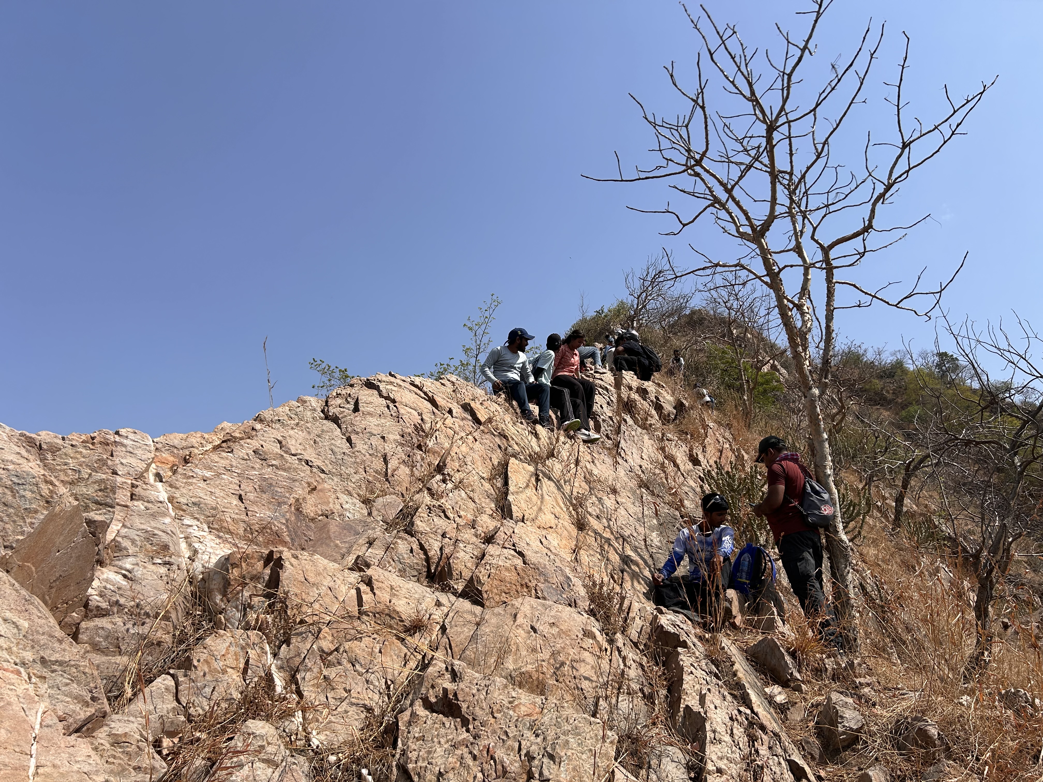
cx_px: 522
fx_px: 783
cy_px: 391
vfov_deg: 53.1
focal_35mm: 26
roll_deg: -0.2
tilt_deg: +21.9
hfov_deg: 67.3
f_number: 1.5
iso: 50
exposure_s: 1/5076
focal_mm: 5.7
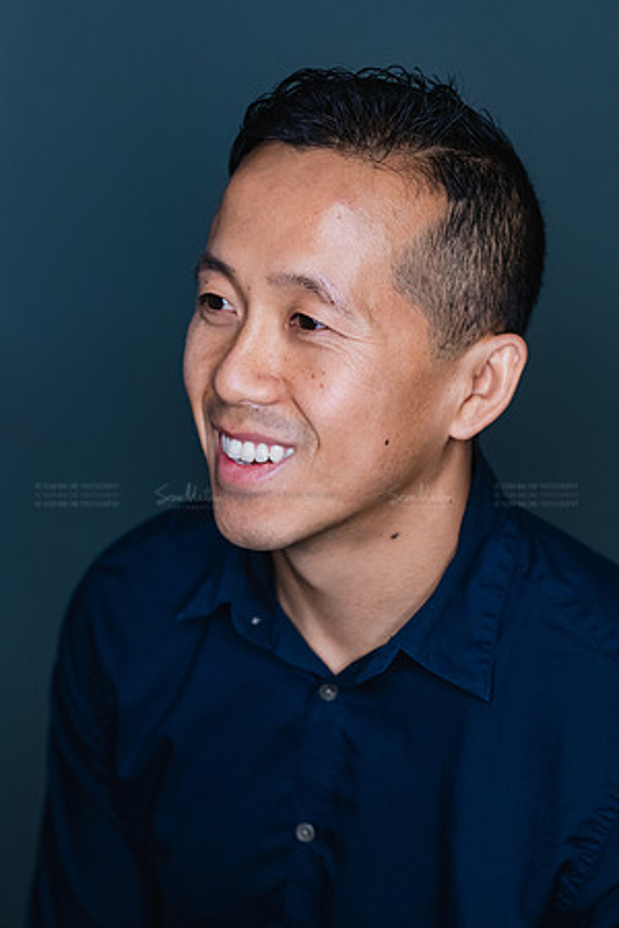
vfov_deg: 23.9
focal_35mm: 85
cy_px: 464
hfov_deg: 16.1
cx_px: 310
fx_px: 2192
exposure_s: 1/320
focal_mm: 85
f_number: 3.5
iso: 2000
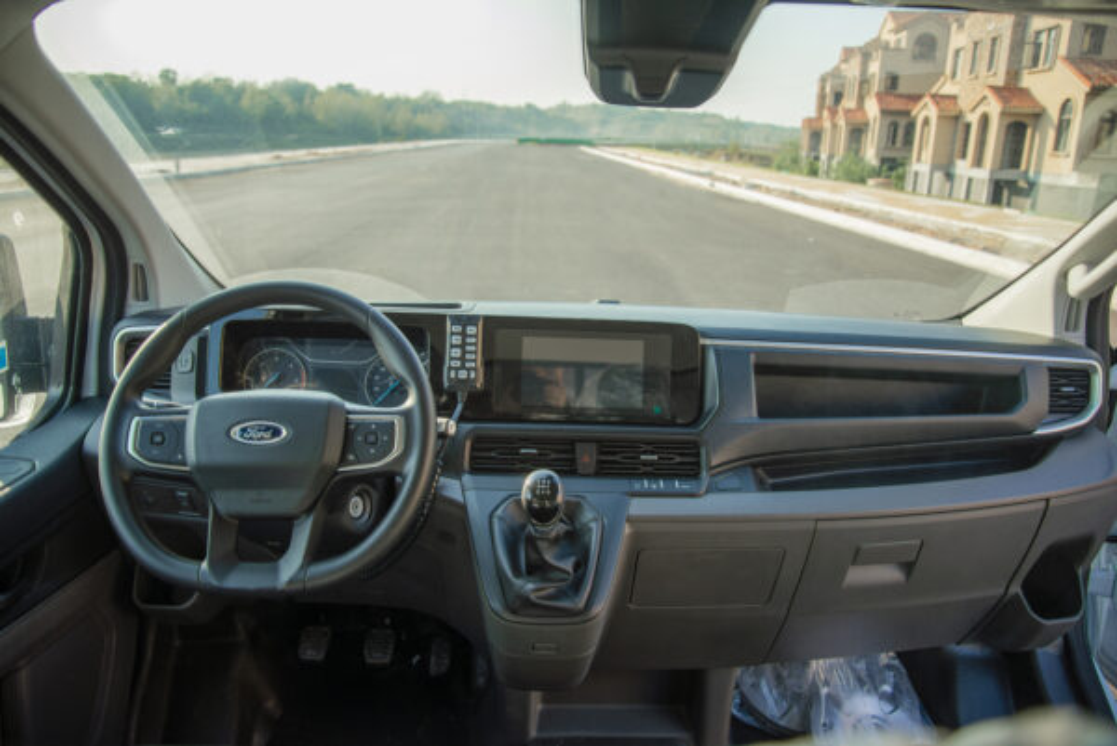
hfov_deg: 73.7
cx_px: 558
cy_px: 373
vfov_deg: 53.2
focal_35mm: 24
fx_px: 745
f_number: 4
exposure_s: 1/320
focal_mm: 24
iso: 100
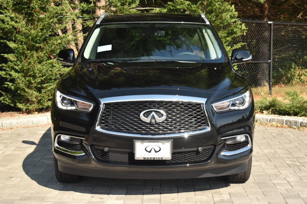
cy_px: 102
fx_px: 614
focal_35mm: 72
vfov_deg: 18.9
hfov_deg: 28.1
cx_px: 154
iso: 1400
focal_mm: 48
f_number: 5.3
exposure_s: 1/4000
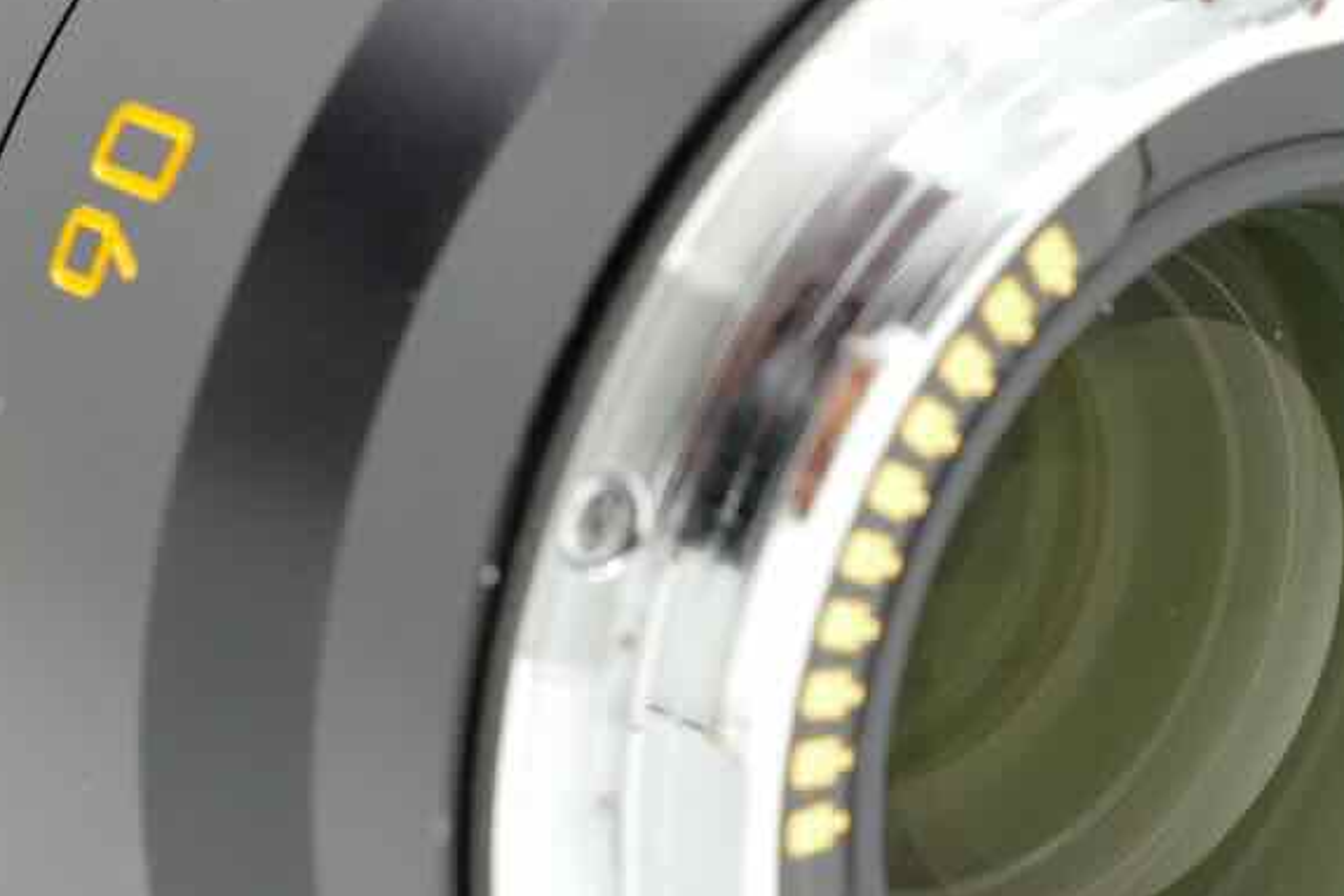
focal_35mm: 150
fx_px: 5600
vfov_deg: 9.1
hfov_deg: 13.7
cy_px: 495
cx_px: 382
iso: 800
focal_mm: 43
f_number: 8
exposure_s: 1/60
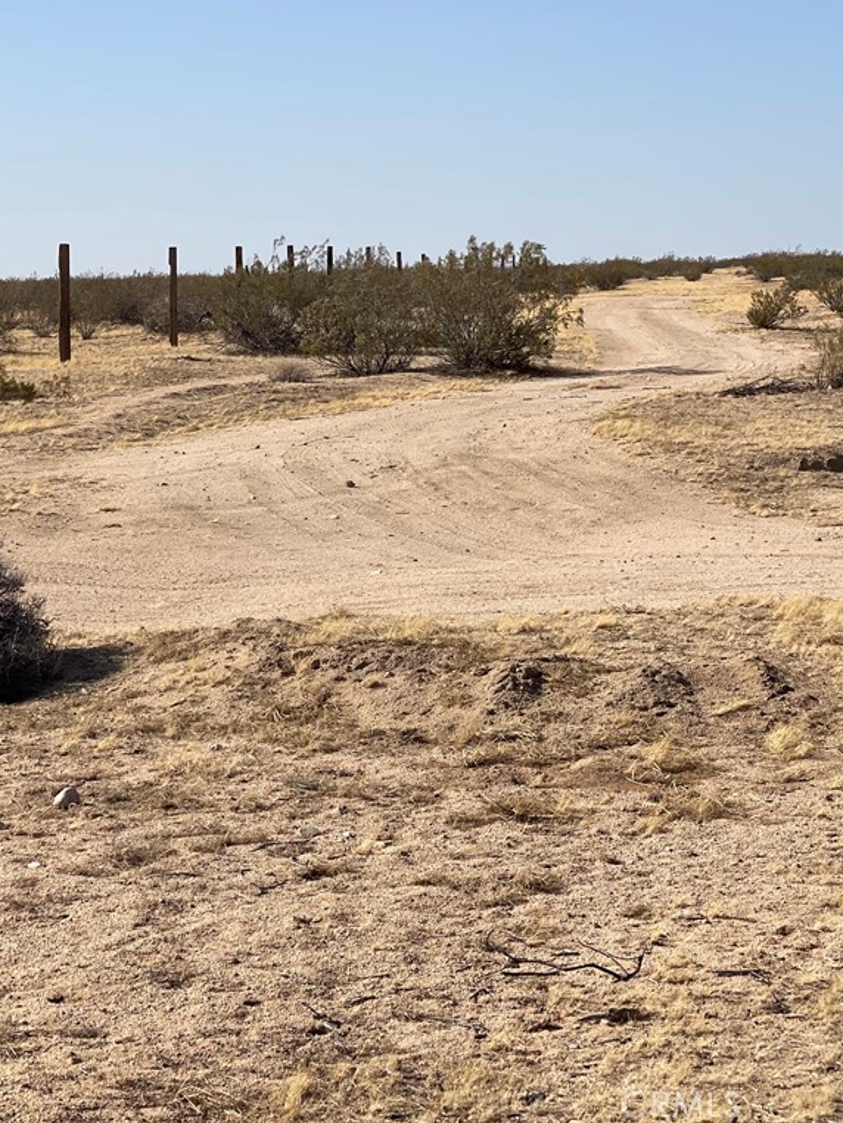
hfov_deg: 17.1
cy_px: 560
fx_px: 2791
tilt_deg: -5.4
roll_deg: -0.3
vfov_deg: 22.8
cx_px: 245
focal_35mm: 86
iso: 32
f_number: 2.2
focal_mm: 7.5
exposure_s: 1/2660
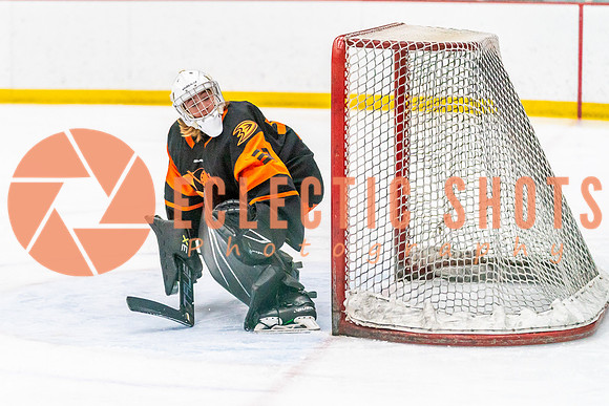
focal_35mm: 164
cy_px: 215
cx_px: 196
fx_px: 2781
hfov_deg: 12.5
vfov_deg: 8.4
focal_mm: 114
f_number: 2.8
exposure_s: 1/1250
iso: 3200
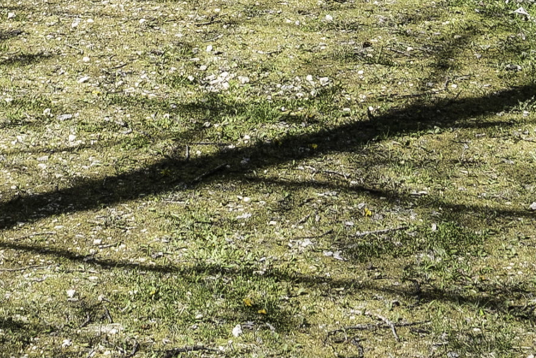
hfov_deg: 12.6
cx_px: 127
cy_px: -561
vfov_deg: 7.8
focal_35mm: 162
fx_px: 2413
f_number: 10
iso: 400
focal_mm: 24
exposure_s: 1/320
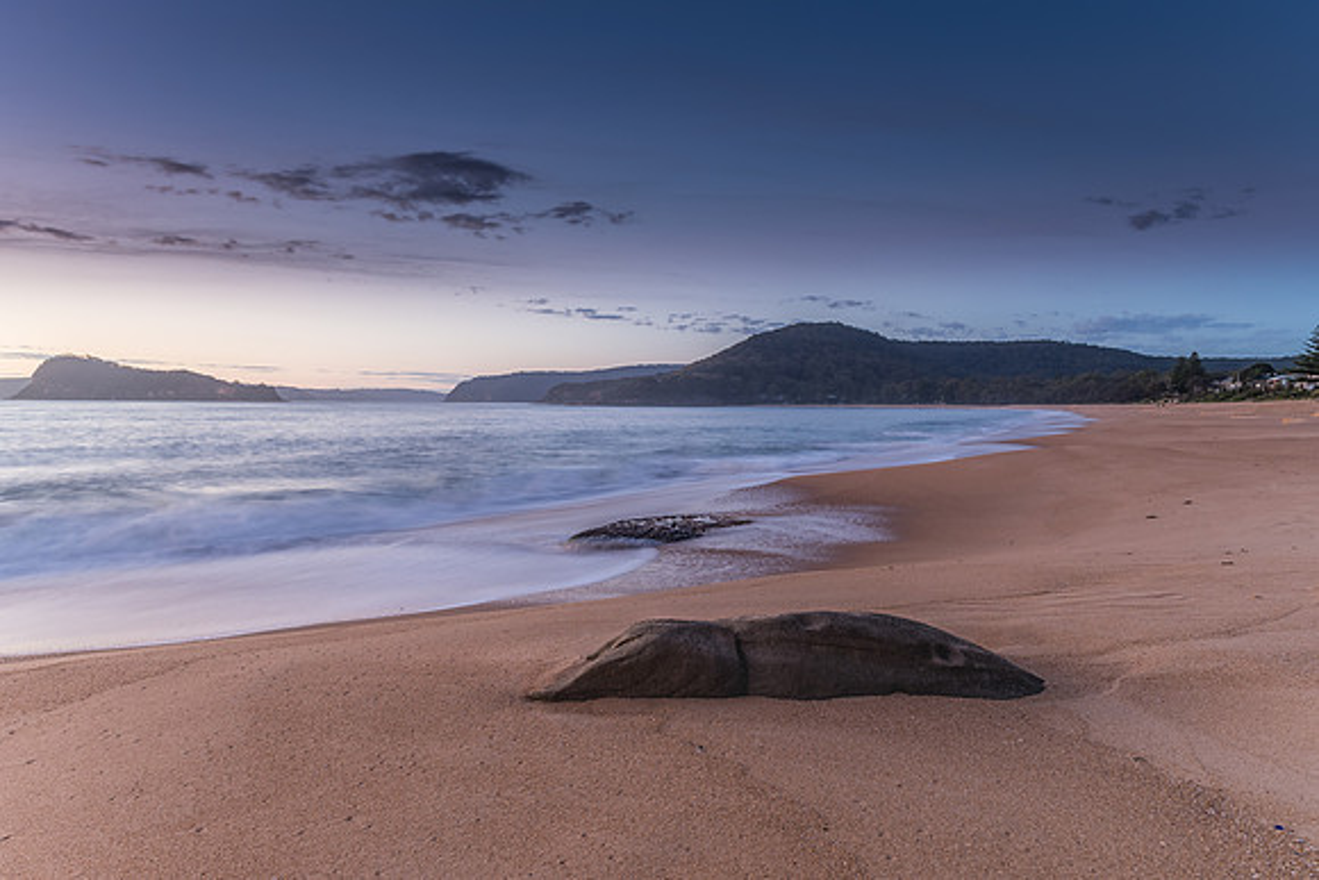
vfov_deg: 52.2
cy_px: 440
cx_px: 660
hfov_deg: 72.5
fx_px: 899
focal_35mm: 25
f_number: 8
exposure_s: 2.5
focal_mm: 16
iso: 50
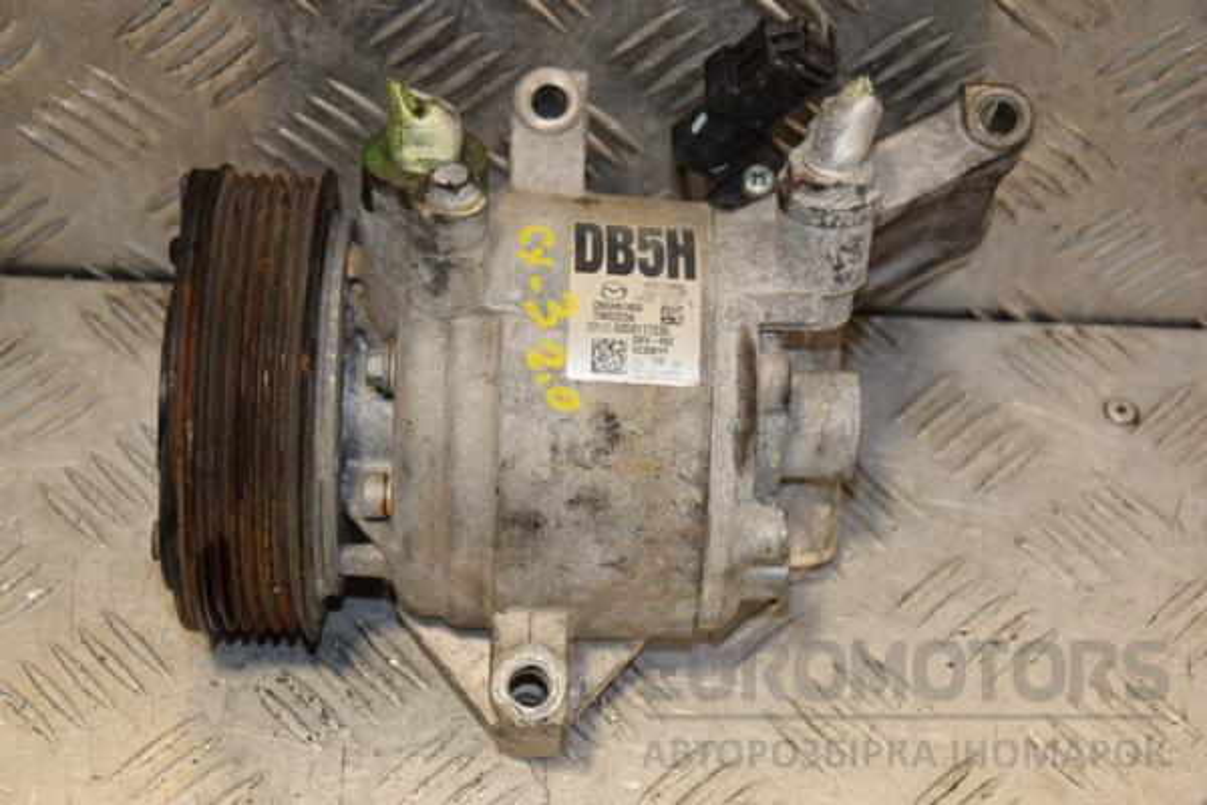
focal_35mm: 87
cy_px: 402
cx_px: 604
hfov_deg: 23.4
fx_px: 2917
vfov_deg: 15.7
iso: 800
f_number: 5.6
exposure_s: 1/200
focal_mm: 58
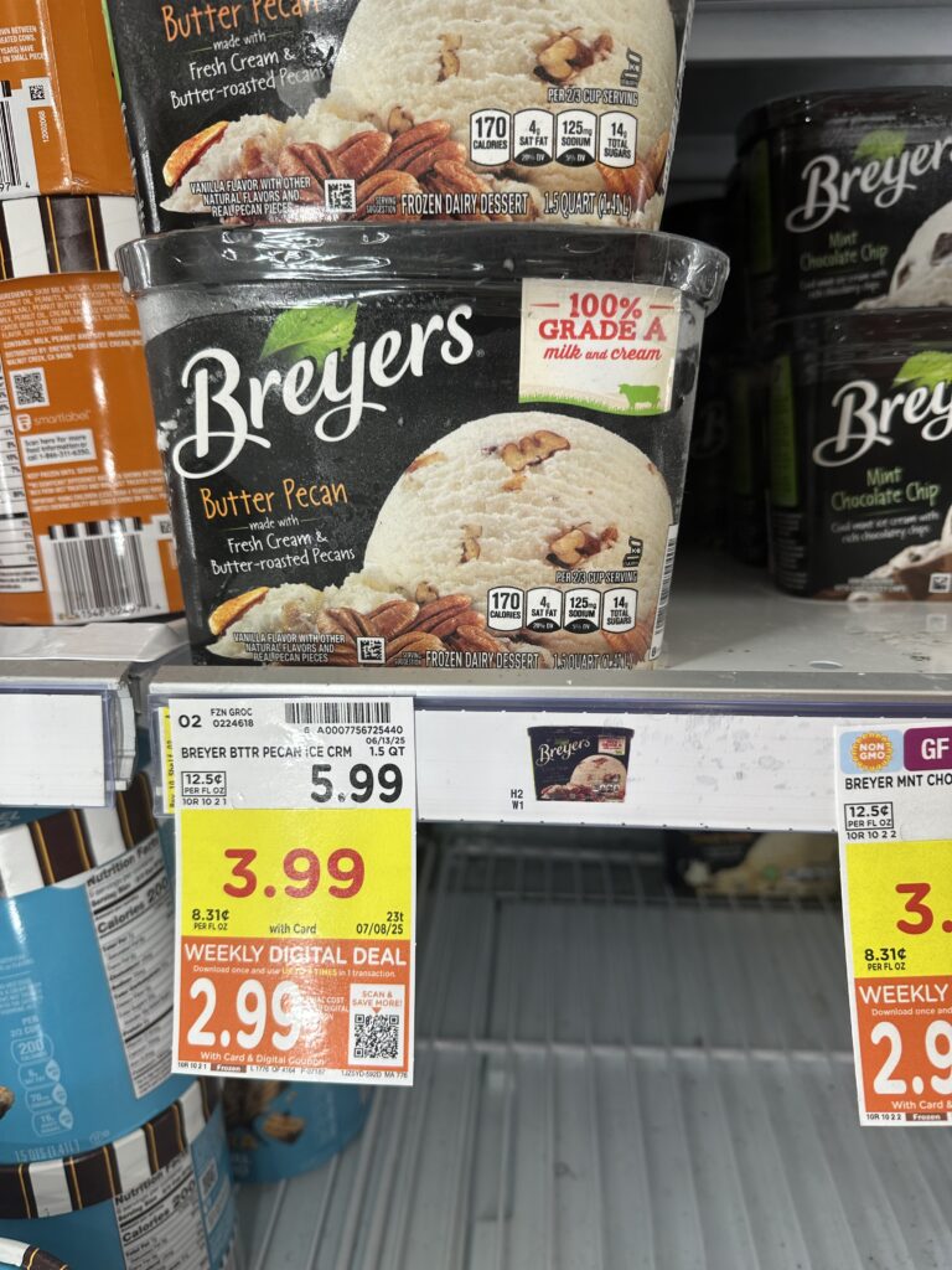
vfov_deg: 71.6
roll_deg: -0.3
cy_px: 635
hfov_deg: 56.8
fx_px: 880
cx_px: 476
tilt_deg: -13.2
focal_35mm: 24
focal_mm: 6.86
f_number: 1.78
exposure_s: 1/125
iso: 64
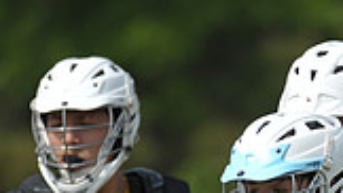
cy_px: 324
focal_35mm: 1272
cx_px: 322
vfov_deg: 1.0
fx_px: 11565
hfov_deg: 1.7
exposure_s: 1/4000
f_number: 4
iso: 640
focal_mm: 340
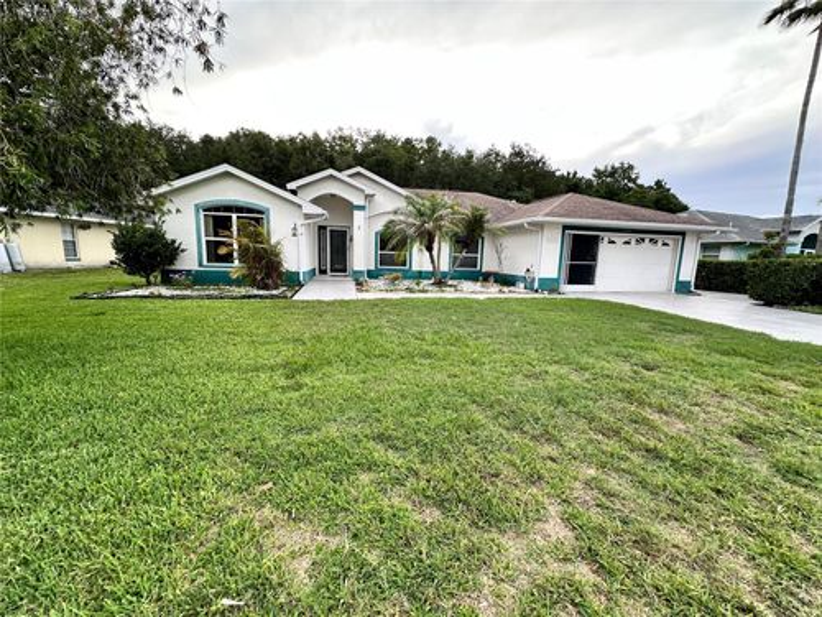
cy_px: 308
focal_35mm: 14
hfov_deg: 102.1
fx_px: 332
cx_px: 411
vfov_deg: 85.7
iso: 50
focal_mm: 2.22
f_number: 2.2
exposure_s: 1/99
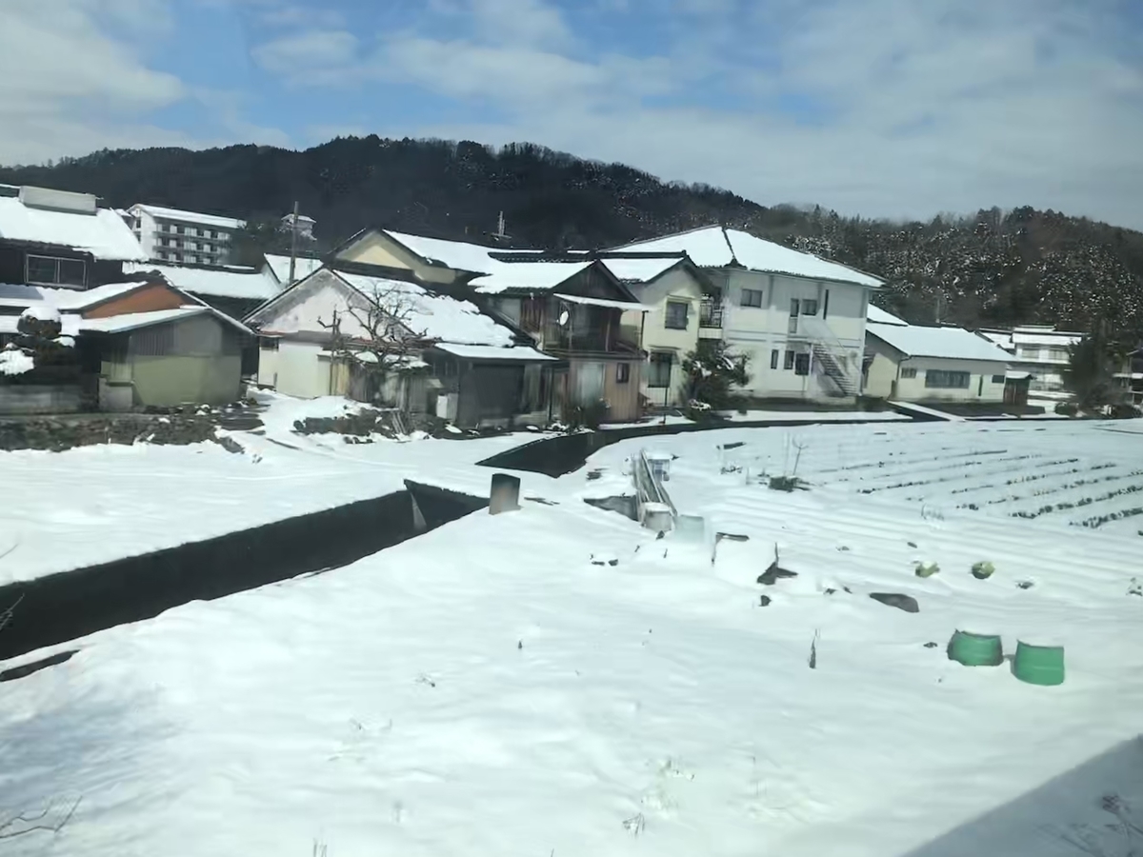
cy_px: 428
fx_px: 925
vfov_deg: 49.7
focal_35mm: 28
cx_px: 572
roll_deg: -4.3
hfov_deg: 63.4
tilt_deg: -3.1
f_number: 1.8
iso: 25
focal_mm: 3.99
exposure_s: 1/5650
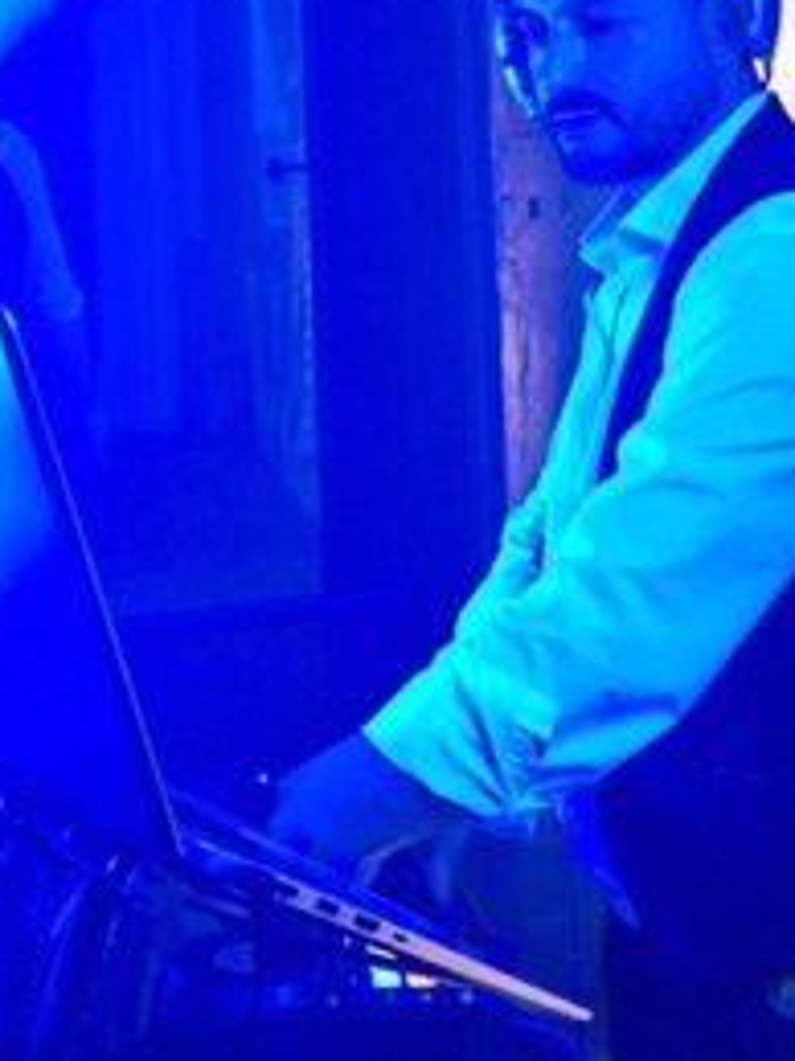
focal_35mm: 64
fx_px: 1961
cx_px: 488
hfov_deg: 22.9
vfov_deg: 29.2
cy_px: 135
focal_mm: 5.54
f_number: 1.8
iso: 400
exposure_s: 1/25
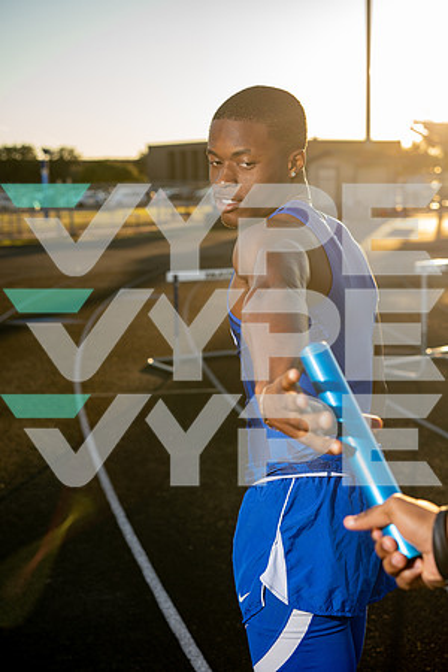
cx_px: 224
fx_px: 1027
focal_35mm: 55
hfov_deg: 24.6
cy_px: 336
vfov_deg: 36.2
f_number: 4.5
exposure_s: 1/250
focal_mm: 55
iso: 64
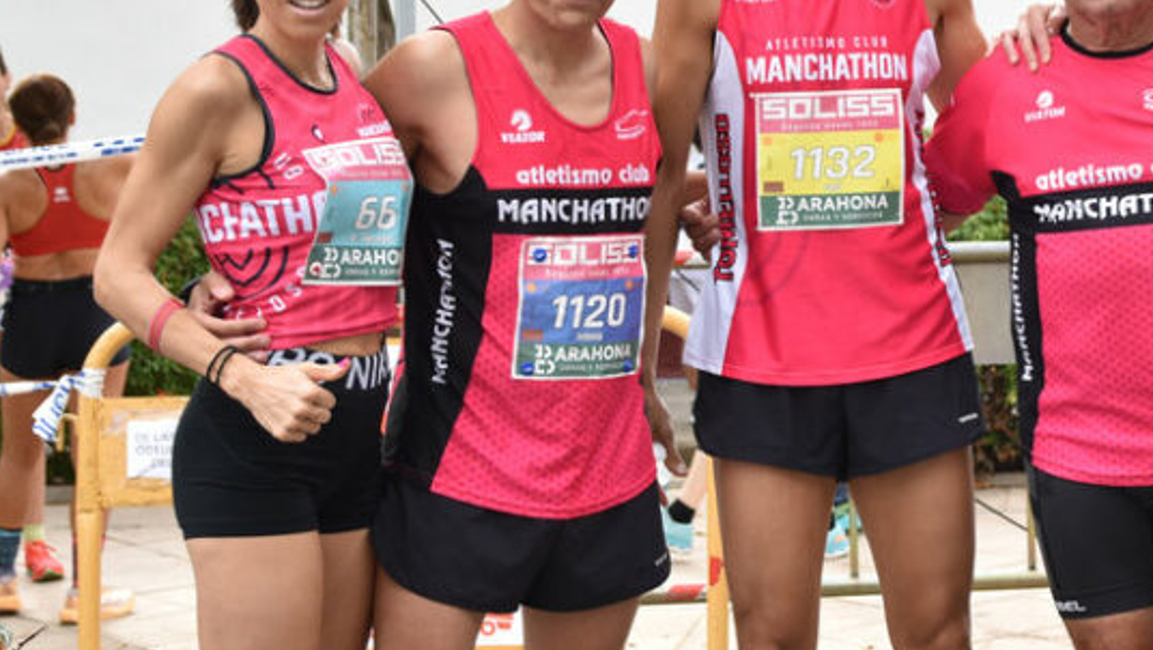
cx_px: 858
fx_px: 3120
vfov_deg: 11.9
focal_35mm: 102
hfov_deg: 20.8
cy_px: 199
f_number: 4.5
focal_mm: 34
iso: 125
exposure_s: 1/160
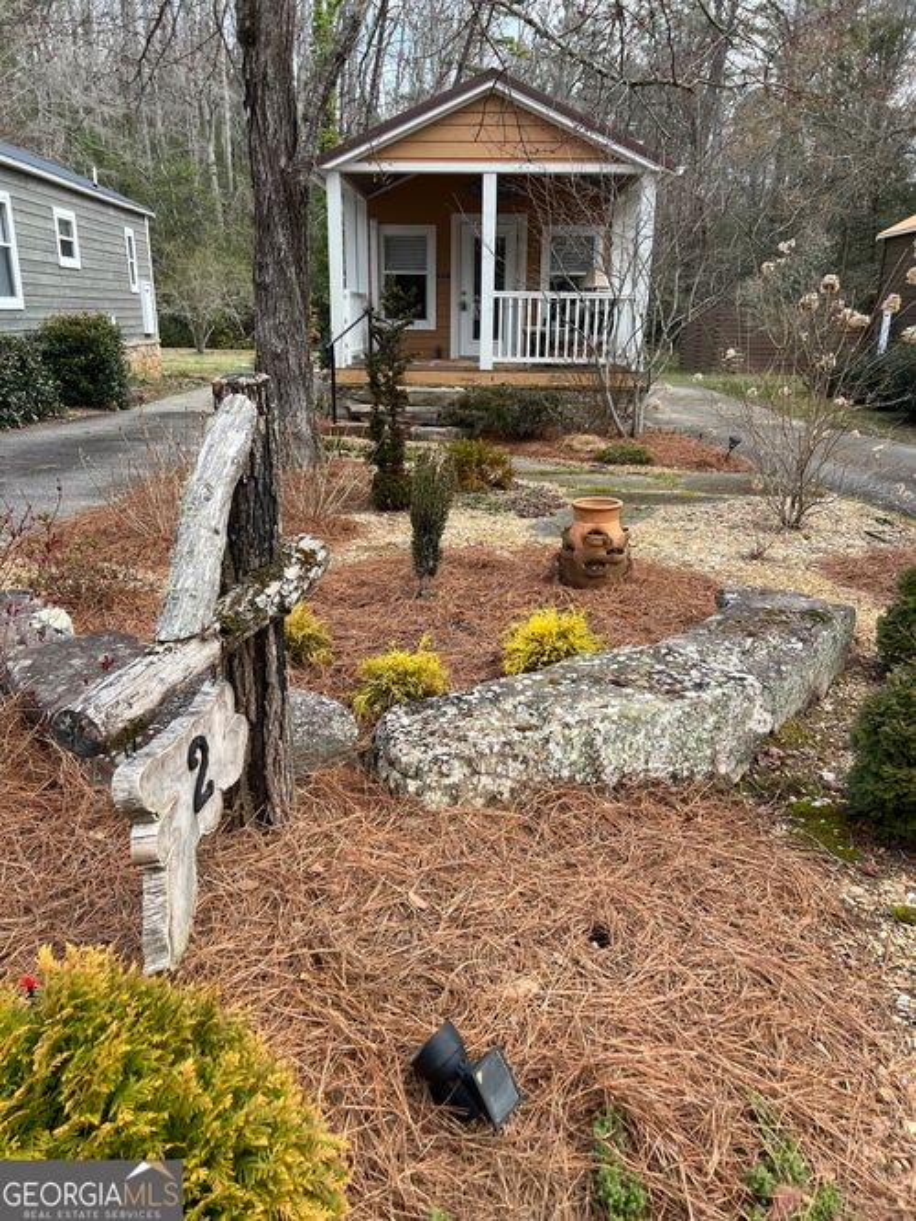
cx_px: 458
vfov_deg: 67.3
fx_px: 918
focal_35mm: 26
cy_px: 610
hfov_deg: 53.0
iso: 50
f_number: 1.5
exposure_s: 1/820
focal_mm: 5.7
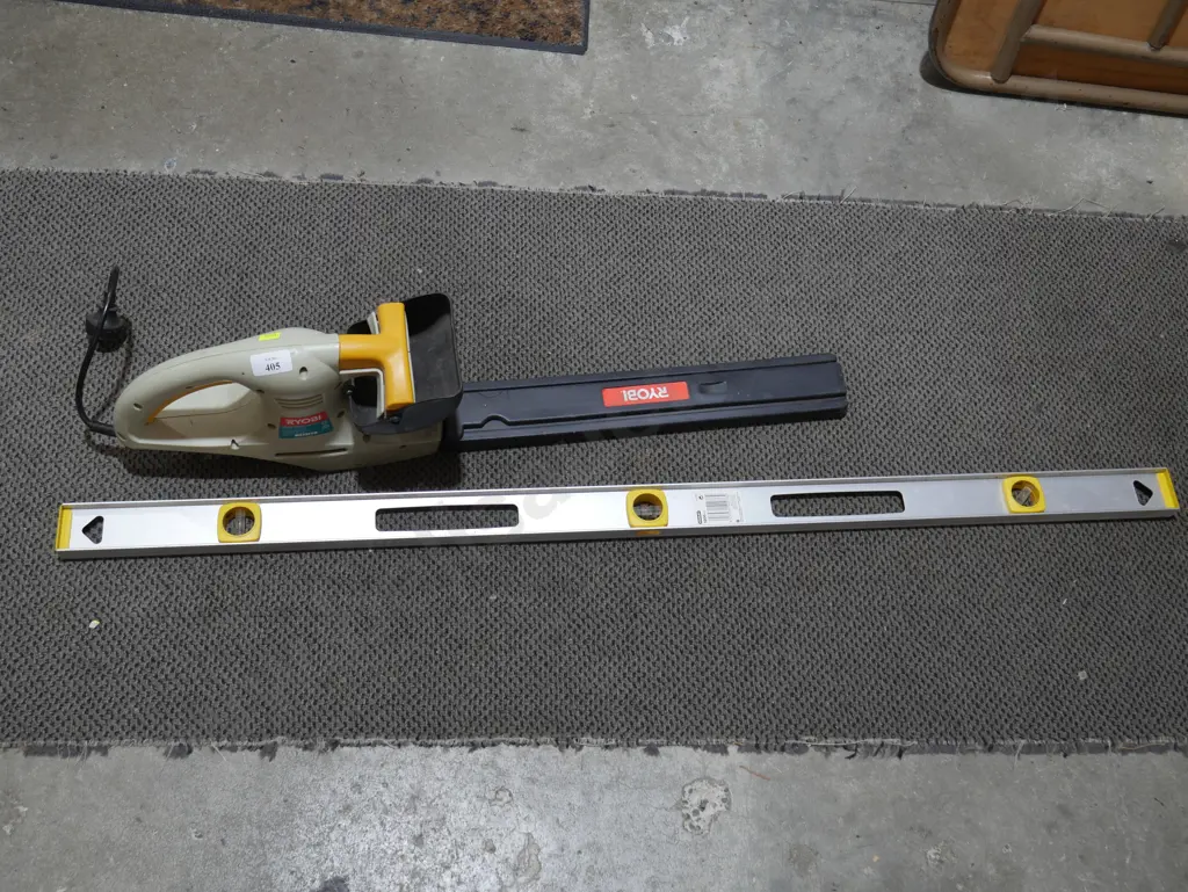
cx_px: 594
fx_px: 1305
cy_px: 446
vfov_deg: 37.8
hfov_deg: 49.0
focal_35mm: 38
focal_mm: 19
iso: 200
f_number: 4.1
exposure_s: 1/60
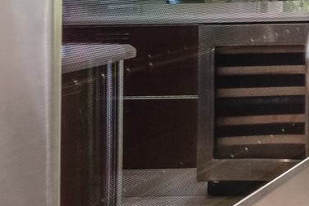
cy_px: -36
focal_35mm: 76
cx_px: 615
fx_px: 653
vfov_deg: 17.2
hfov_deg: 18.2
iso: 200
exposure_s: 1/40
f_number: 8
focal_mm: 17
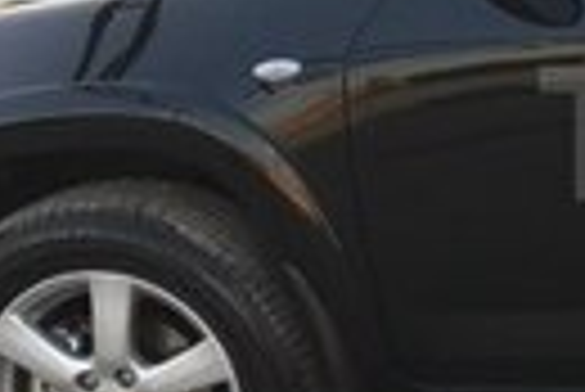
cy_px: 133
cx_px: 999
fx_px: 2489
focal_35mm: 153
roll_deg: +2.0
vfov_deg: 9.0
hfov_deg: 12.4
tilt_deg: -9.8
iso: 40
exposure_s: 1/100
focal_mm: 4.15
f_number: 2.2
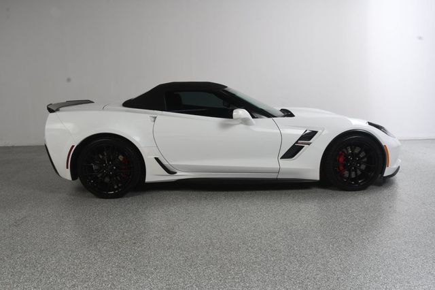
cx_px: 218
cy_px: 145
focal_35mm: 30
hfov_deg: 62.0
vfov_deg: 43.6
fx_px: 362
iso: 100
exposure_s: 1/160
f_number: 11
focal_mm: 20
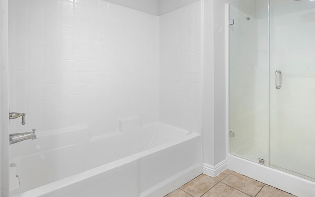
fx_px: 180
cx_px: 186
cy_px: 71
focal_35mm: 21
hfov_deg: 81.5
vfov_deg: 56.4
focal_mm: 16
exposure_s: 2
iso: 125
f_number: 8
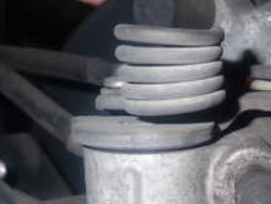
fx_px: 540
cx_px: 254
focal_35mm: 69
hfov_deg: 27.0
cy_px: 193
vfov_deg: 20.8
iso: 200
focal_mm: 4.5
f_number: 5.6
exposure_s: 1/30
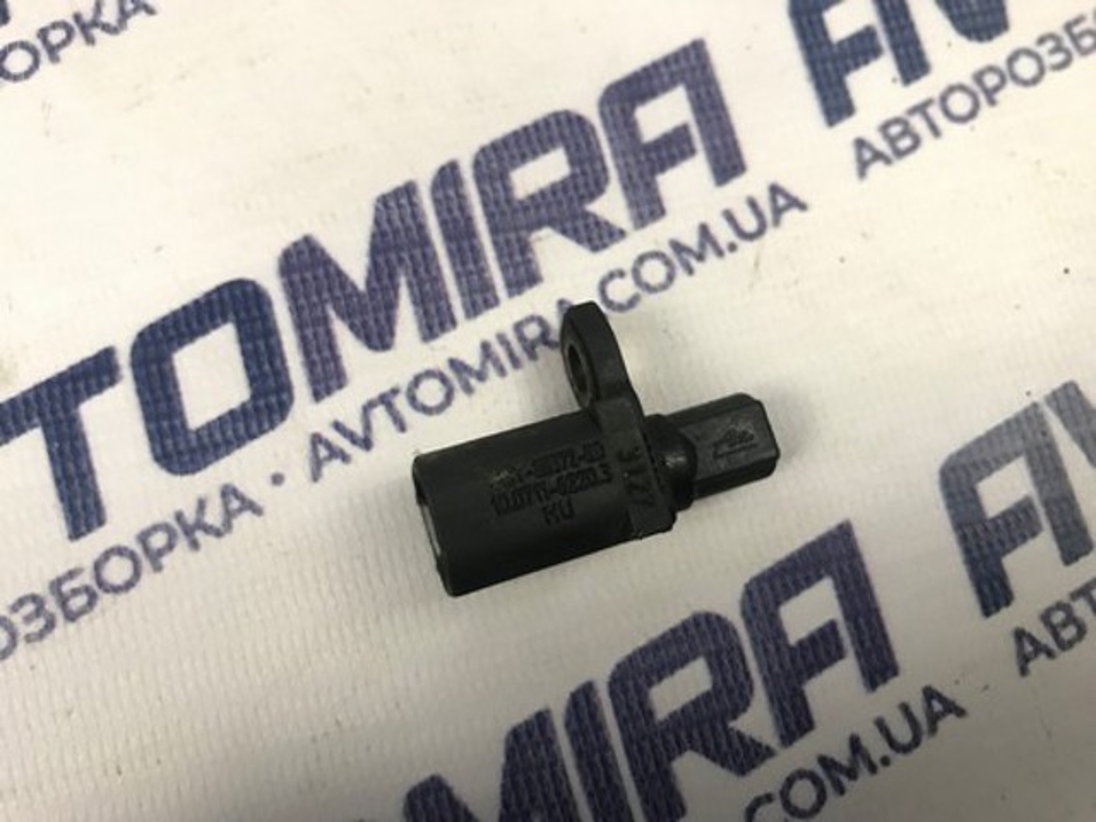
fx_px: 887
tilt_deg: -80.5
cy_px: 411
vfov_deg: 49.7
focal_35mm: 28
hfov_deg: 63.4
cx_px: 548
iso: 40
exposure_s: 1/25
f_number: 1.8
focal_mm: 3.99
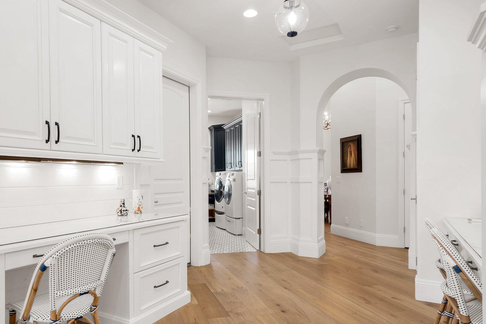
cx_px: 204
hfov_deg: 73.2
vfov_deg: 53.0
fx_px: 324
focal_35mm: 24
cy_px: 181
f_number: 8
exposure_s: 1/2
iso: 80
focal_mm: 19
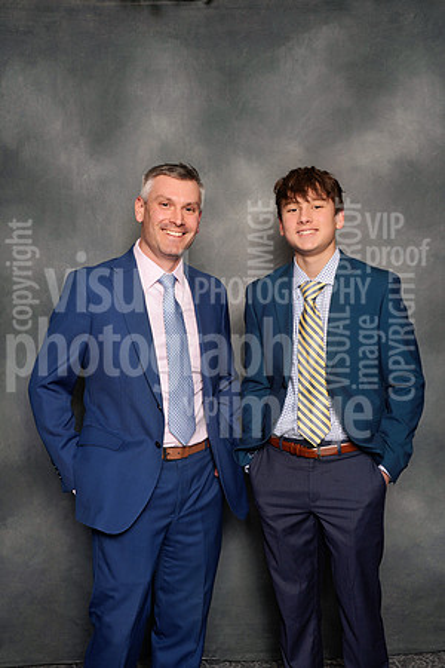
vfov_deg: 43.6
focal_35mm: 45
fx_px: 834
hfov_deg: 29.9
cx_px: 222
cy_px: 334
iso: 100
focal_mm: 30
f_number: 7.1
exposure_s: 1/125
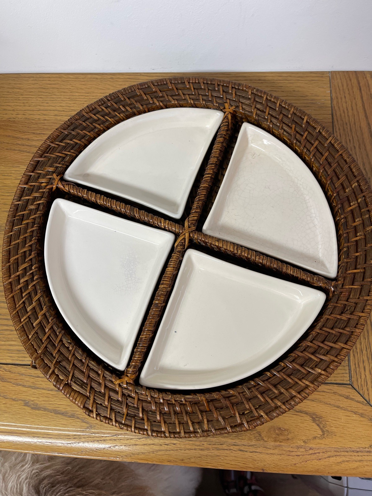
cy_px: 248
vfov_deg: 69.4
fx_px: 358
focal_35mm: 25
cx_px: 186
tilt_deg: -72.7
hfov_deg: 54.9
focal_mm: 5.1
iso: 125
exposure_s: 1/100
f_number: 1.6
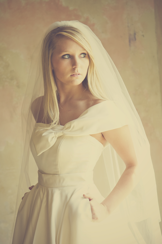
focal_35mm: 82
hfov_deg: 16.5
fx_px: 558
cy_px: 122
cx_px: 81
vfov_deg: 24.6
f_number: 4
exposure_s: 1/320
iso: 400
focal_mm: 55
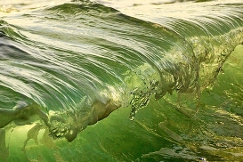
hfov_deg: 2.9
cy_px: 109
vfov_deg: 1.9
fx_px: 4860
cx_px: 127
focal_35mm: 720
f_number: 5.6
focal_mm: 250
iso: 500
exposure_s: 1/2500
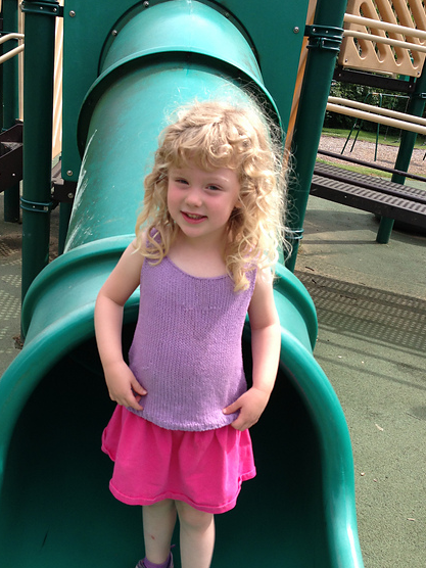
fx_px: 624
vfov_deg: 48.9
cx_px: 199
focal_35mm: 38
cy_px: 304
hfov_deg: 37.7
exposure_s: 1/669
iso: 50
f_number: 2.4
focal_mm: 4.13
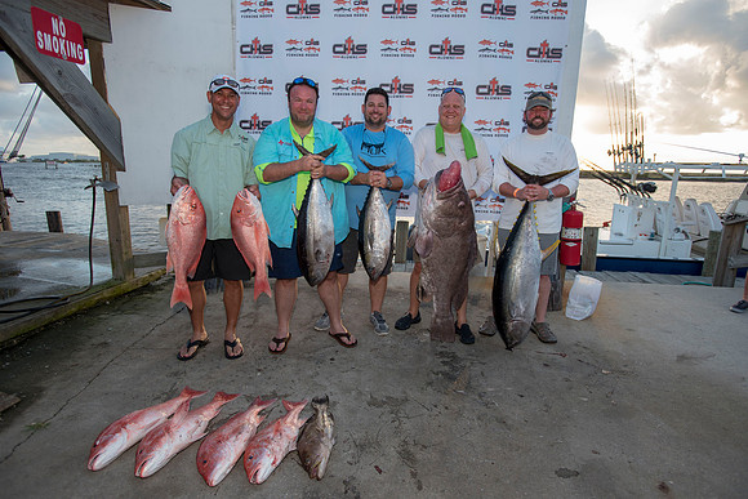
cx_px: 374
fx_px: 416
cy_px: 250
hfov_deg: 84.0
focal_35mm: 20
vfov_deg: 62.0
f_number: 3.5
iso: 250
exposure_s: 1/320
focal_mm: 20
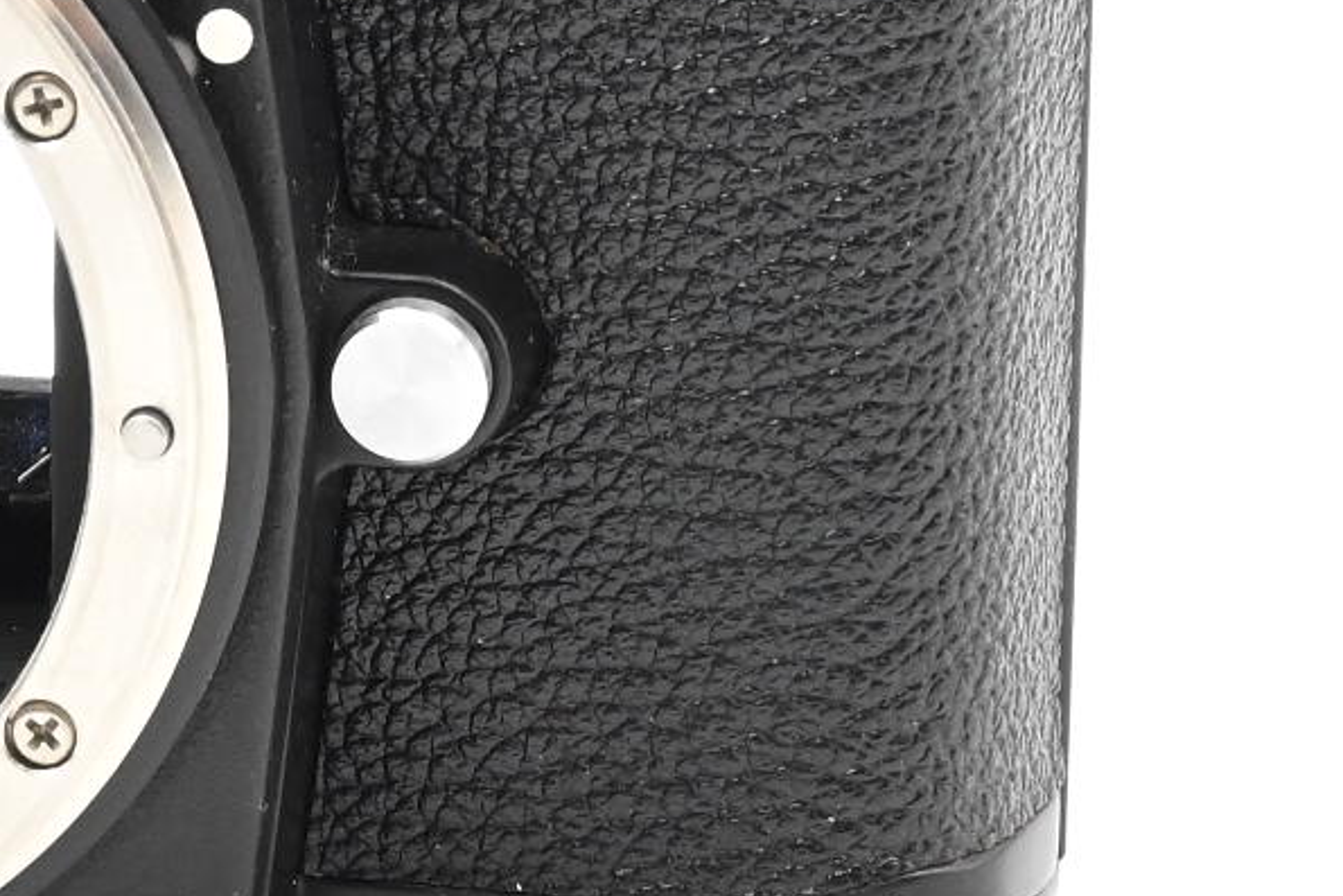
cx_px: -634
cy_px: -16
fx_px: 9253
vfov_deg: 5.5
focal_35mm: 248
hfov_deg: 8.1
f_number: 14
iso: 3200
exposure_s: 1/100
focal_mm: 50
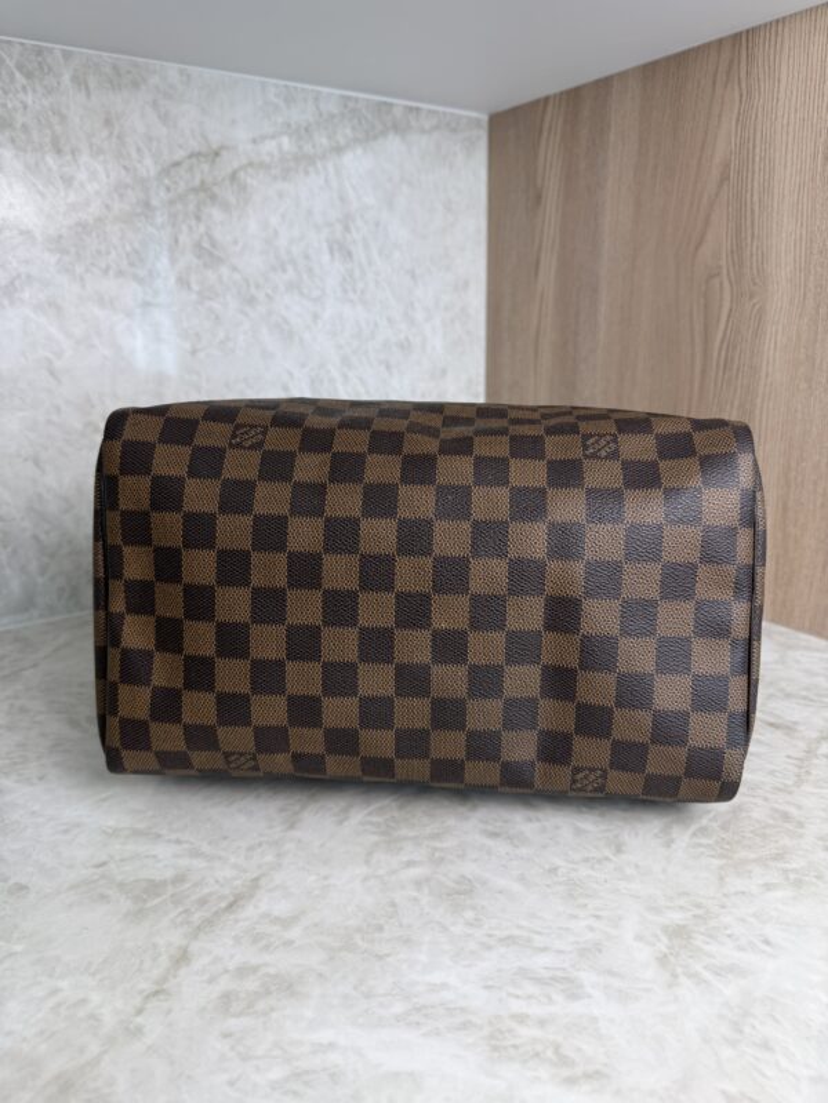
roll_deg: -0.2
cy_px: 552
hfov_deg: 56.8
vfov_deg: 71.6
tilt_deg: -15.3
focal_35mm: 24
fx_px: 765
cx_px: 414
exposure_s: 1/120
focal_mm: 6.76
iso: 50
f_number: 1.78
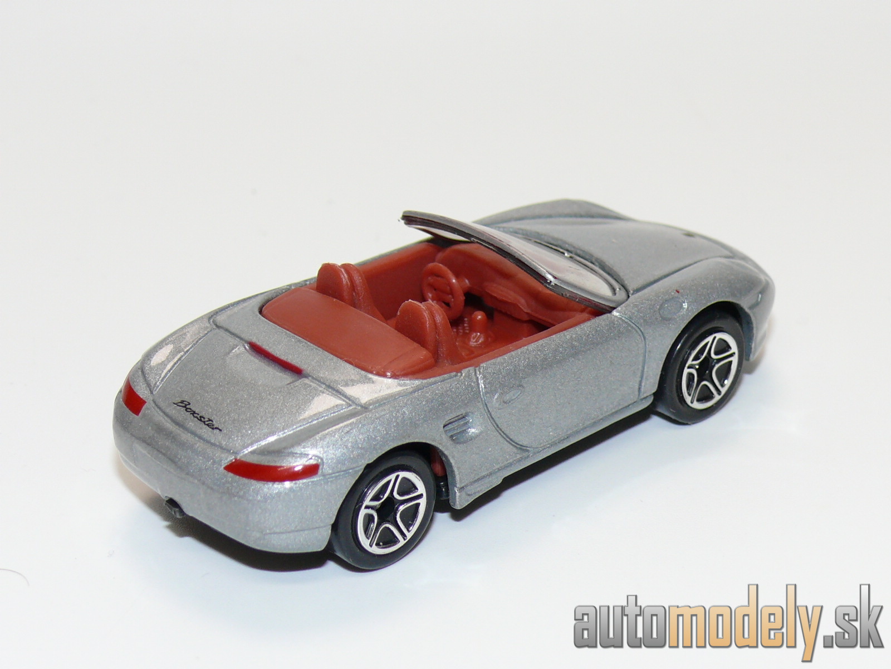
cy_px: 334
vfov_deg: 14.5
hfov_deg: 19.3
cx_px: 446
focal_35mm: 102
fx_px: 2625
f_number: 4
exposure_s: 1/30
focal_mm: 13.3
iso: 100
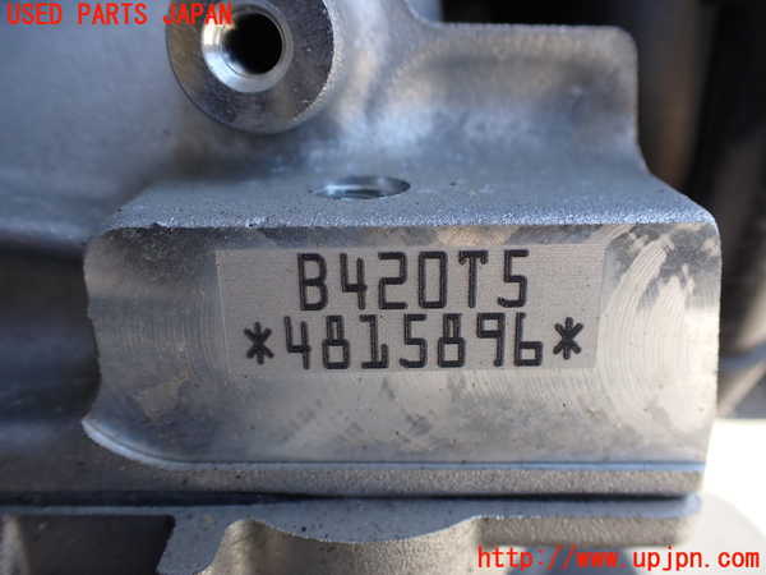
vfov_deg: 46.8
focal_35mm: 30
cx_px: 383
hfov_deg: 60.0
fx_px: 664
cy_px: 288
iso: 100
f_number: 2.3
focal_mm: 5.4
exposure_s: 1/125
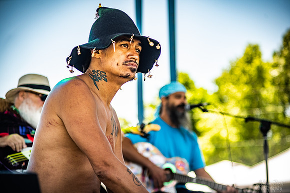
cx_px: 145
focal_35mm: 105
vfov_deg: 13.0
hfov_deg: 19.5
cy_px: 96
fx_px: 846
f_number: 4
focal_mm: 105
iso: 125
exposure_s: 1/160
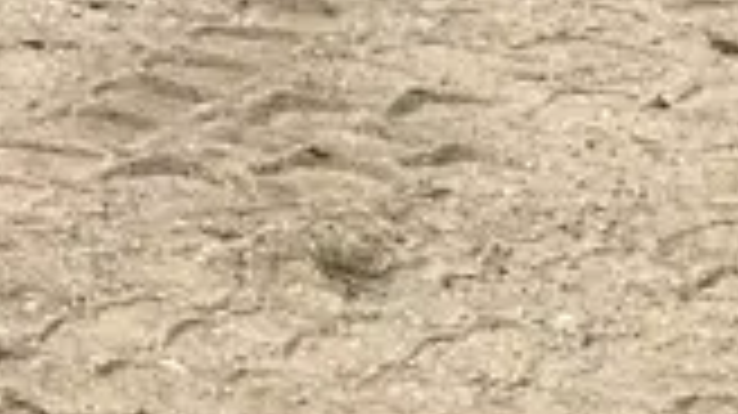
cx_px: -1053
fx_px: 3618
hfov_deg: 10.1
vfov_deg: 6.4
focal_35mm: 185
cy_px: -274
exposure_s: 1/1675
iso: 25
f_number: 1.8
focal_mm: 3
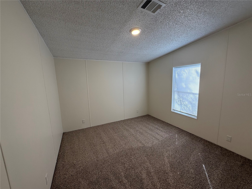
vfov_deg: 85.7
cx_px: 126
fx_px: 102
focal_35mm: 14
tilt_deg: -8.1
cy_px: 94
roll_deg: +2.4
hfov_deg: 102.1
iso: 160
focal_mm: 2.22
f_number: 2.2
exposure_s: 1/120
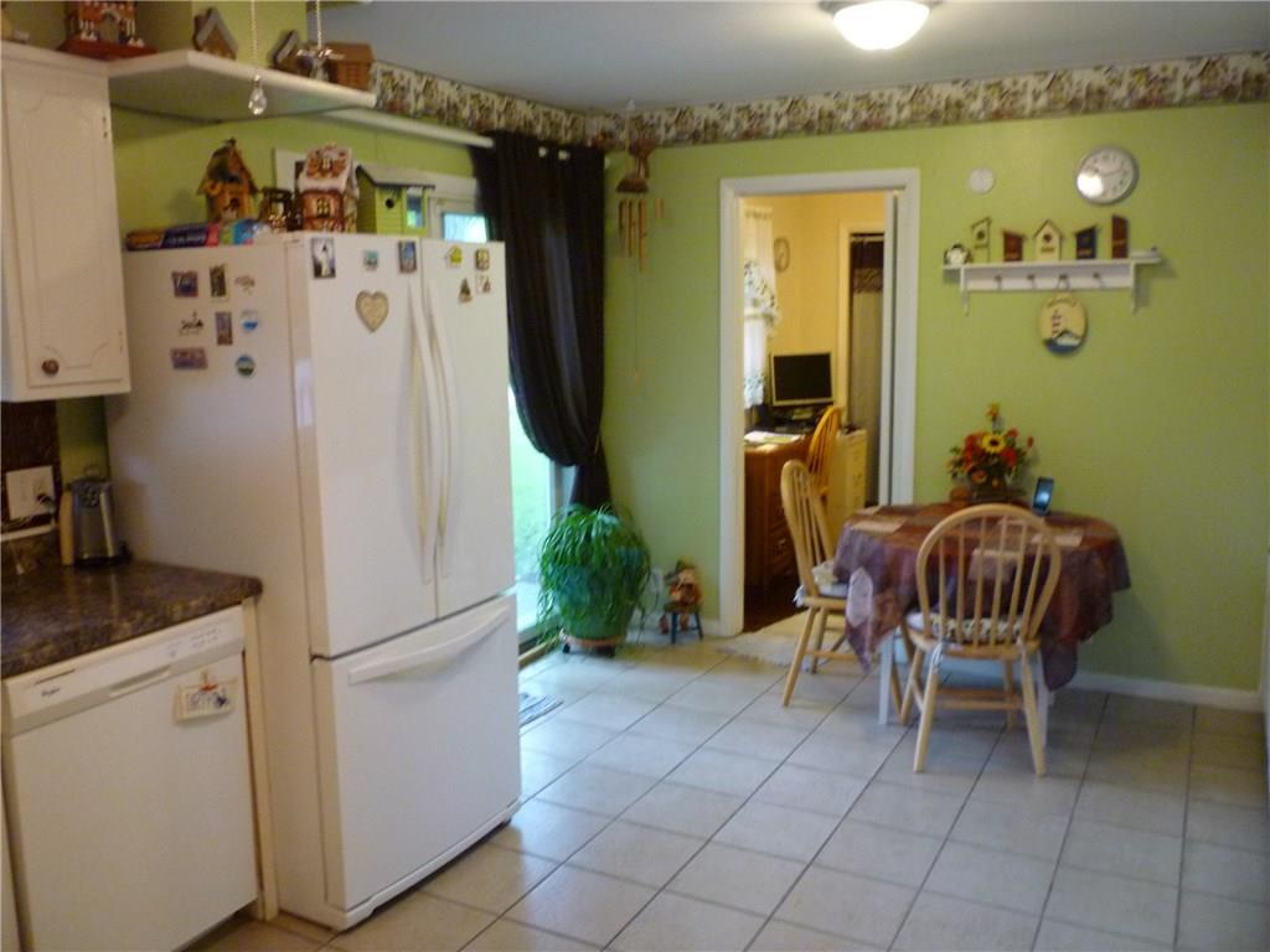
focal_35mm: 29
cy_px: 476
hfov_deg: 61.7
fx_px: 1064
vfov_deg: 48.2
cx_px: 635
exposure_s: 1/25
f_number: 3.3
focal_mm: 5.2
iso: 400
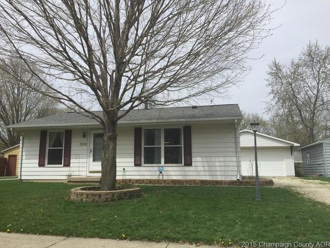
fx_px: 277
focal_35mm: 29
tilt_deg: +7.2
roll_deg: -0.5
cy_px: 124
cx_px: 165
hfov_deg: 61.6
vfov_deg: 48.3
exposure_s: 1/3049
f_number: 2.2
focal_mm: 4.15
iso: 32
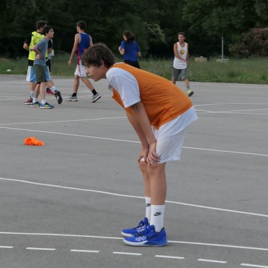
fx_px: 1165
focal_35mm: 133
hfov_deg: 13.1
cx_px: 124
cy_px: 108
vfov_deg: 13.1
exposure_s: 1/250
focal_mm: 26.4
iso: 640
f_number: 2.8
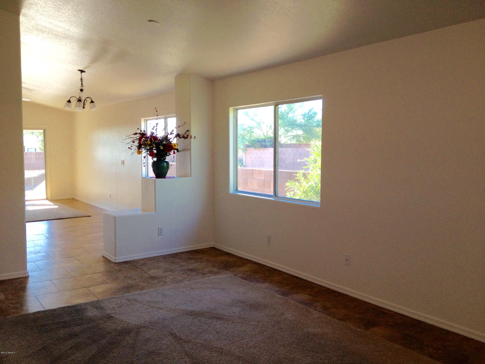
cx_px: 242
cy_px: 182
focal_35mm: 35
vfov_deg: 40.7
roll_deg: -0.5
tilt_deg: -4.9
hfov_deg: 52.6
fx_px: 490
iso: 64
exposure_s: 1/100
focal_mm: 4.28
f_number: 2.4
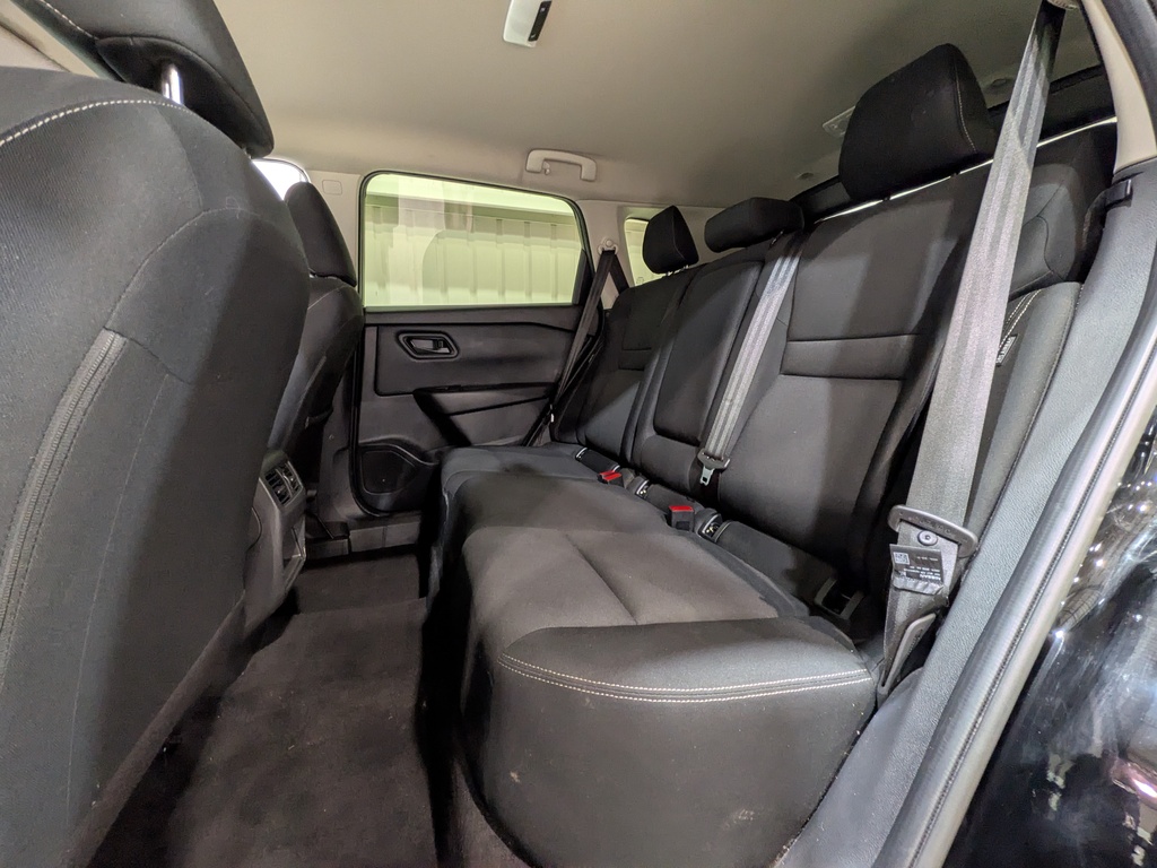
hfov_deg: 102.1
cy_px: 434
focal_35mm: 14
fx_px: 468
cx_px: 578
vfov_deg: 85.7
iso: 225
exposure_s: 1/24
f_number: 2.2
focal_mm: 1.83
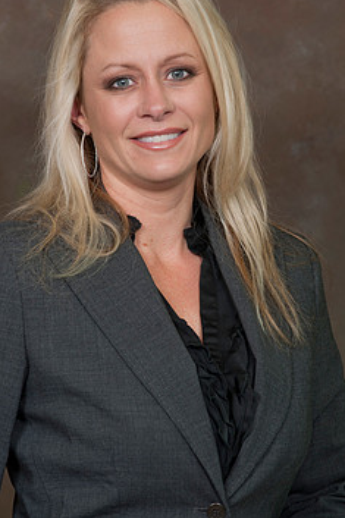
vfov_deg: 8.1
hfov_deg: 5.4
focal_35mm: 255
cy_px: 222
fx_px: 3669
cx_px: 171
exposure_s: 1/125
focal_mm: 200
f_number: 5.6
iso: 320
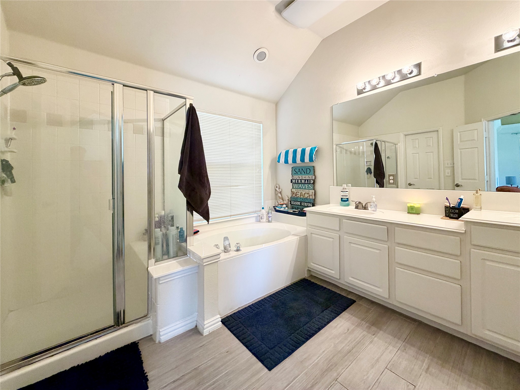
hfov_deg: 102.1
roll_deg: +0.5
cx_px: 260
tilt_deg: -1.1
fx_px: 210
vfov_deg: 85.7
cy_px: 195
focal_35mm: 14
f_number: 2.2
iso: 200
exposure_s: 1/60
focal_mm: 2.22
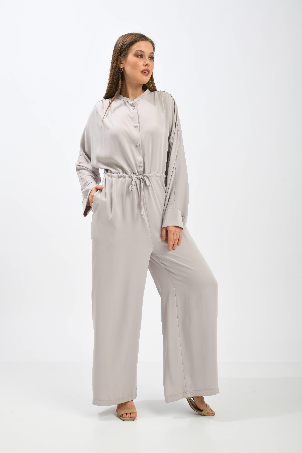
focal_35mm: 48
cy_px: 226
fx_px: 604
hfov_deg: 28.1
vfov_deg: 41.1
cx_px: 151
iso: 100
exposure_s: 1/160
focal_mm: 48
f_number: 9
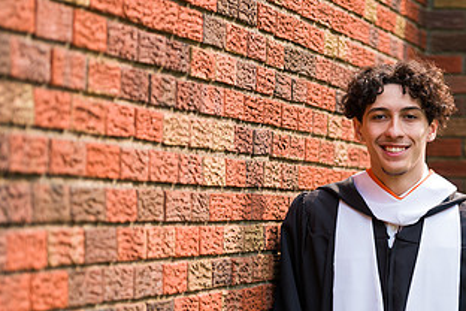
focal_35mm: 195
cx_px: 399
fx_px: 2524
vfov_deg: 7.0
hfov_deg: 10.5
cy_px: 277
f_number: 3.2
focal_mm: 105
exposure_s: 1/640
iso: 200
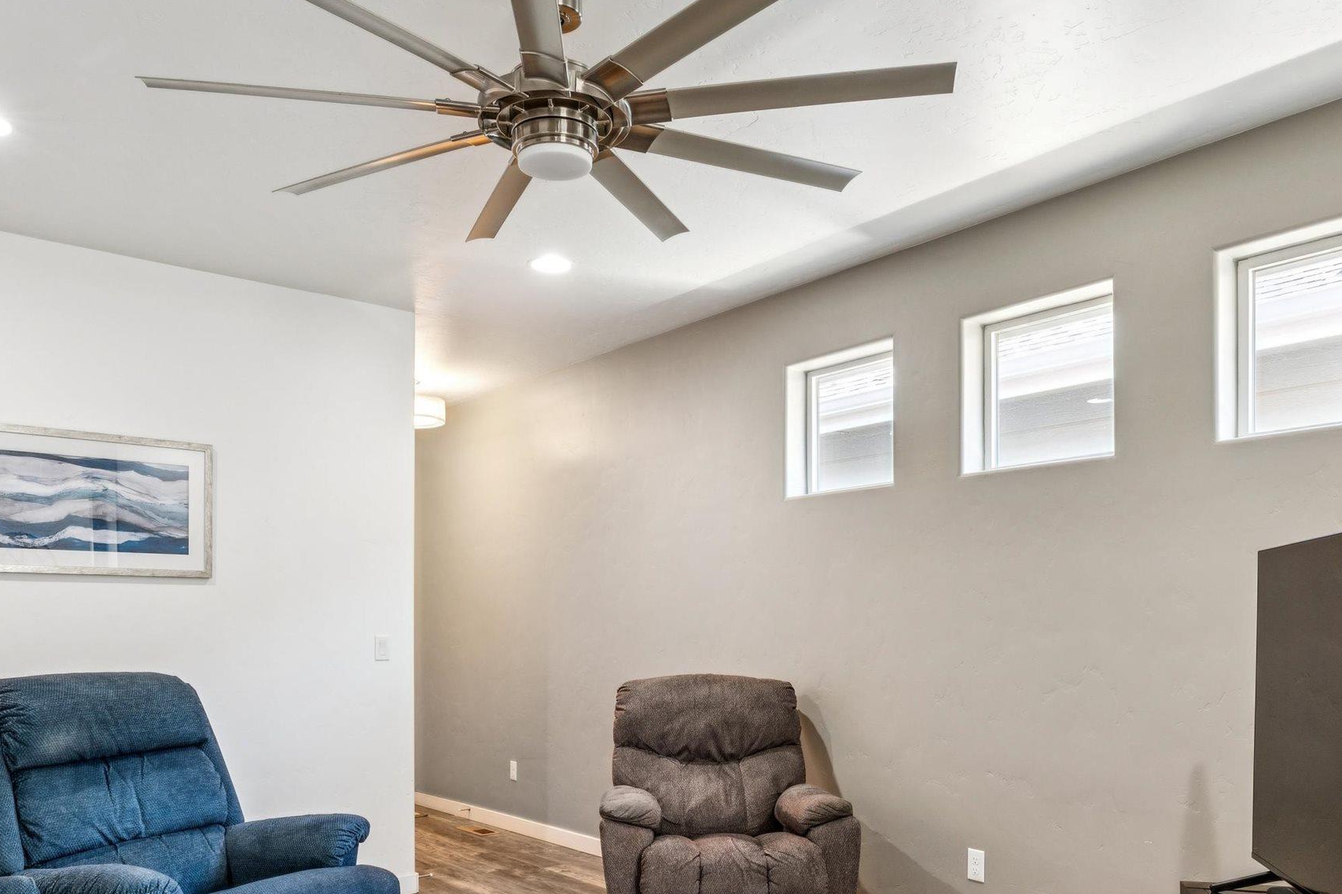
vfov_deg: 44.5
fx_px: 1067
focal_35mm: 29
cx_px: 650
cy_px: 632
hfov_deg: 64.3
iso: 400
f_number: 13
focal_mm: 15.9
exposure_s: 1/3.33
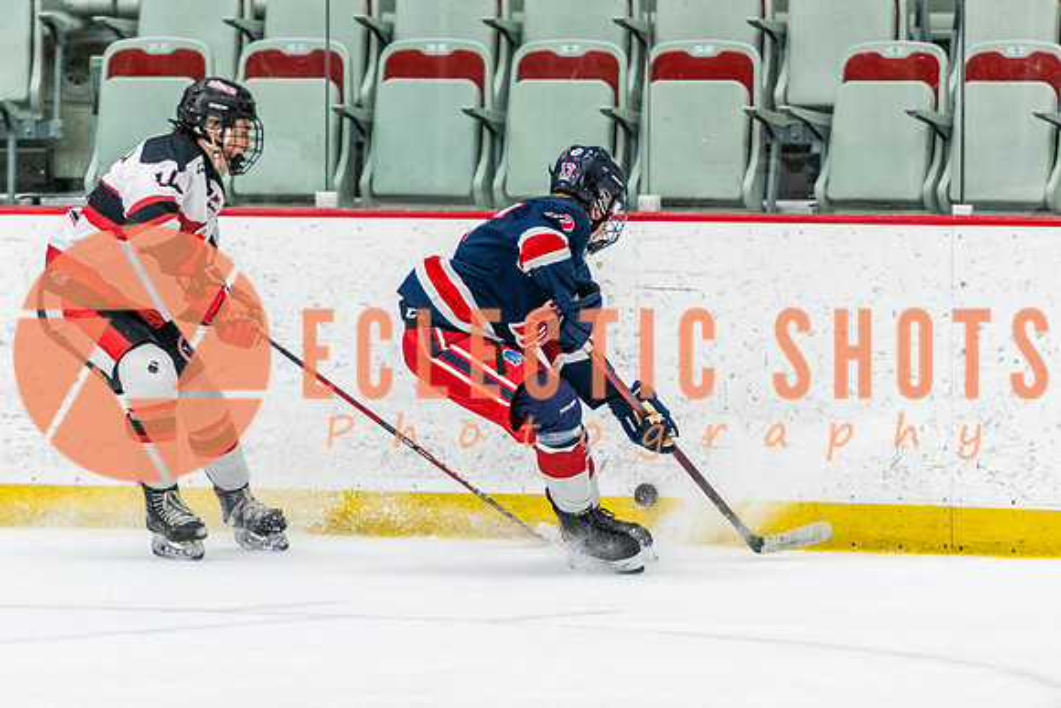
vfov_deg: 3.6
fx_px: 11287
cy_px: 332
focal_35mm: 383
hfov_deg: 5.4
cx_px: 654
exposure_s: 1/640
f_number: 2.8
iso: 2500
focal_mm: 190
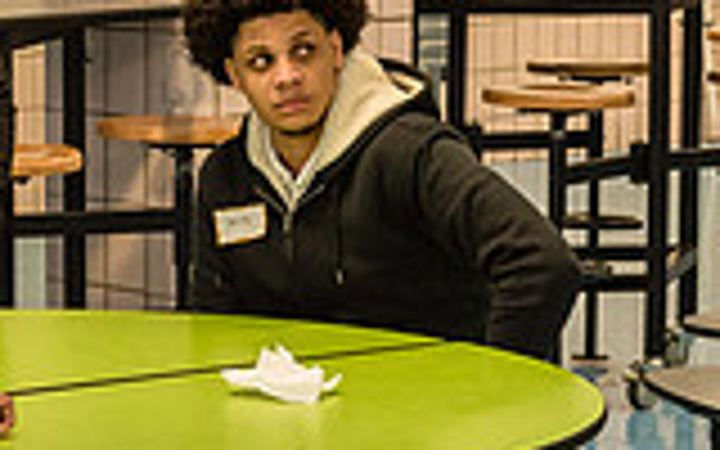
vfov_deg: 7.3
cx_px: 96
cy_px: 45
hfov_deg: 11.6
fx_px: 3532
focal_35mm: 180
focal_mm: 38
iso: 1600
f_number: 3.5
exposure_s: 1/125
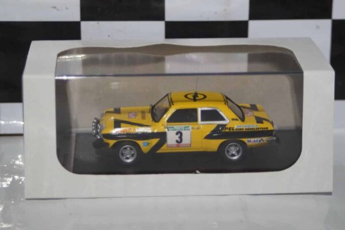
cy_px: 115
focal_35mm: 105
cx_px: 172
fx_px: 1006
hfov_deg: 19.5
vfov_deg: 13.0
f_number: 5.6
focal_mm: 70
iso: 2000
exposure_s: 1/160
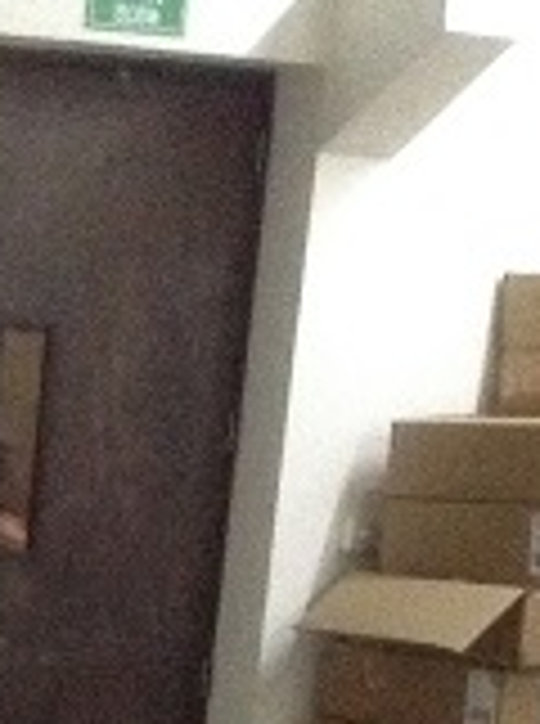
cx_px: -500
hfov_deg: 10.1
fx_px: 2861
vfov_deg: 13.5
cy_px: 1140
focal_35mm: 137
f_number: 2.4
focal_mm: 3.3
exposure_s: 1/15
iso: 500
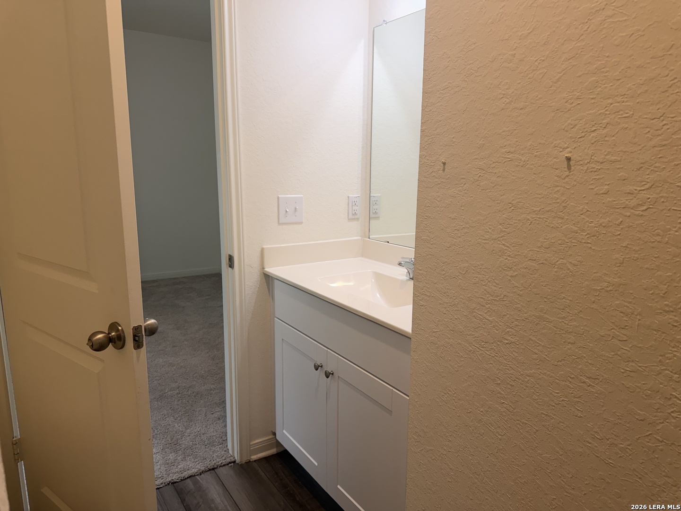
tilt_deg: -10.9
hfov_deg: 71.6
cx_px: 340
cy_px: 256
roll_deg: -1.5
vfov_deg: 56.8
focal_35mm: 24
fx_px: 472
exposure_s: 1/120
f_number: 1.78
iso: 125
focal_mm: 6.76
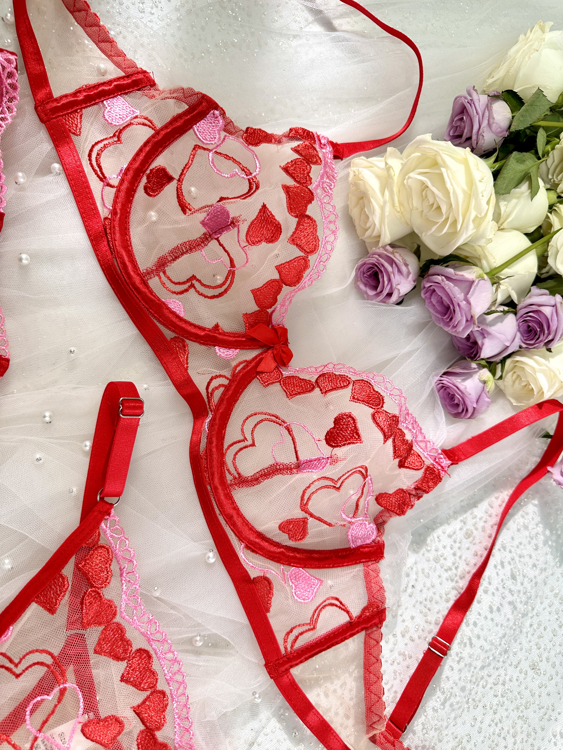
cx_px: 282
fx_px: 520
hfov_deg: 56.8
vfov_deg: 71.6
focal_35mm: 24
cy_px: 375
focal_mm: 6.86
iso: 80
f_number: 1.78
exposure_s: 1/242
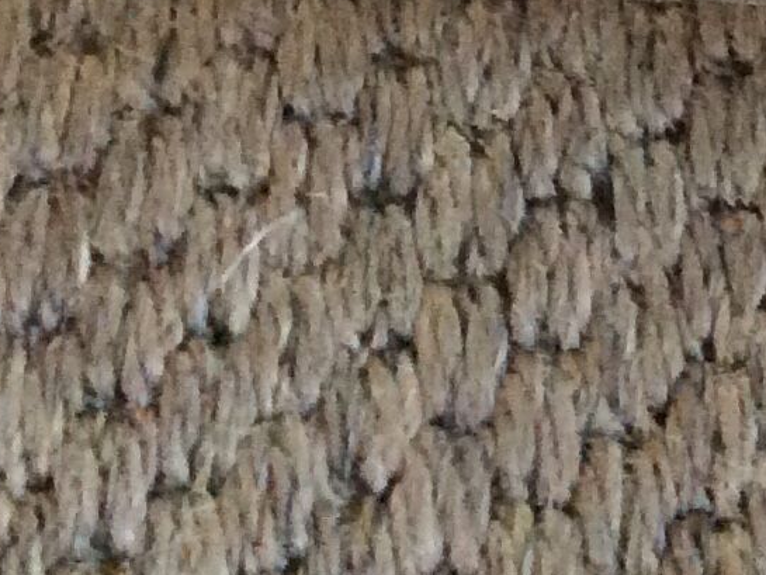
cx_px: 721
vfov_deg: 9.1
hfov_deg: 12.9
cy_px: -623
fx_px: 3364
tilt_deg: -59.8
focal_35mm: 152
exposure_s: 1/25
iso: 250
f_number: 2.4
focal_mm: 3.3
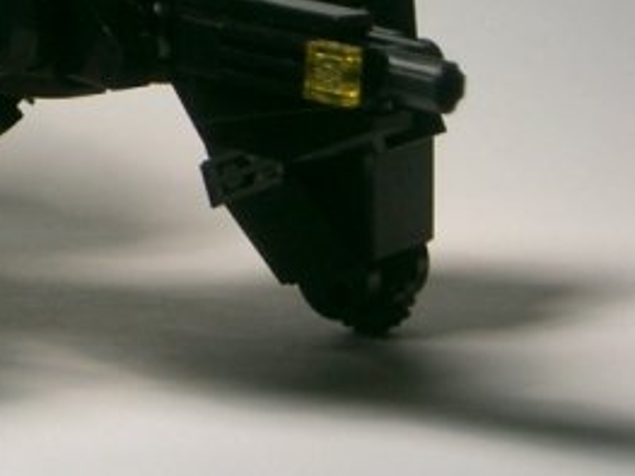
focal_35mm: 188
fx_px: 3447
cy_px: -48
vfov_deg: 7.8
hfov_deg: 10.3
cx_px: -194
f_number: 3.7
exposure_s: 1/200
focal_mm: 14.2
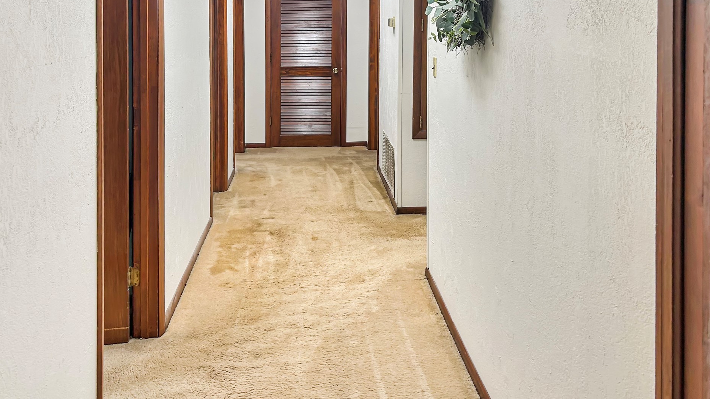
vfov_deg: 37.3
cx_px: 354
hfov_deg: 62.6
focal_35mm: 31
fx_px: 584
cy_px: 128
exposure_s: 1/120
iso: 80
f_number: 1.5
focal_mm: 5.7
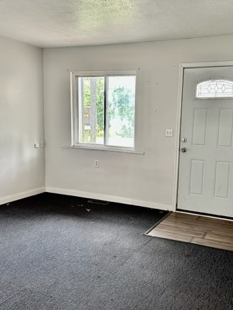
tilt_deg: -10.7
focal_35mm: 33
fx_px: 296
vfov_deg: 55.3
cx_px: 149
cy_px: 165
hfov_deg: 42.6
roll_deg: -1.5
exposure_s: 1/60
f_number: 1.78
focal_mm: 6.86
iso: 320
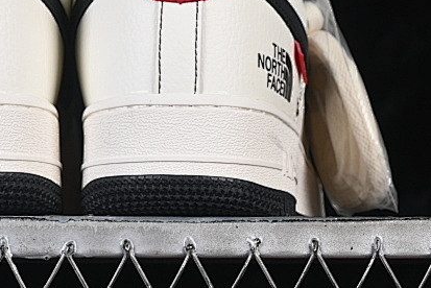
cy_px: -19
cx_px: 95
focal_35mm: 196
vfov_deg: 7.0
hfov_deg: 10.5
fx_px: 2348
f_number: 8
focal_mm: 50
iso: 160
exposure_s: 1/80
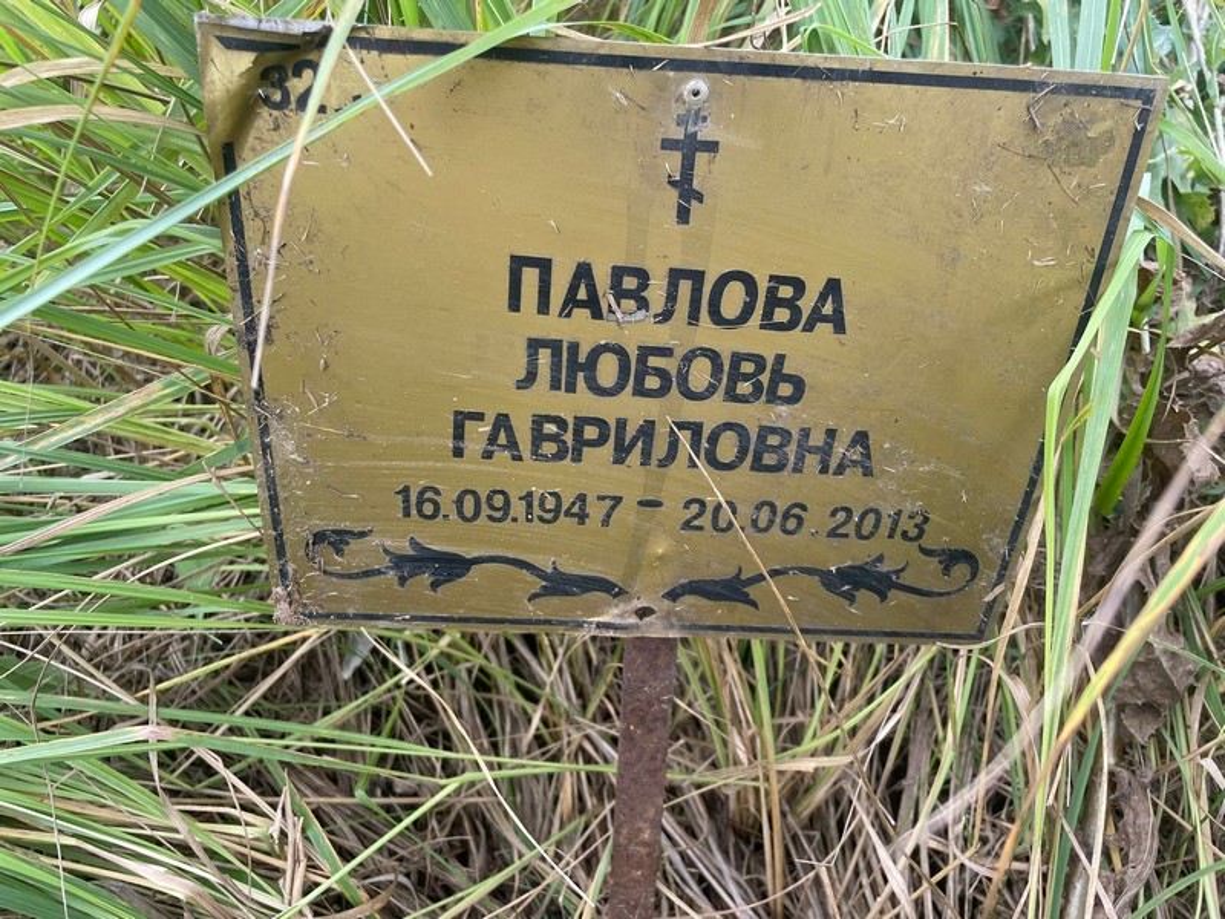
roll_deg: -6.9
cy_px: 460
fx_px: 920
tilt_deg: -42.6
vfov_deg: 53.1
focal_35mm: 26
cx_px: 612
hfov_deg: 67.3
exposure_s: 1/310
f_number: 1.6
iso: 32
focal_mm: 4.2
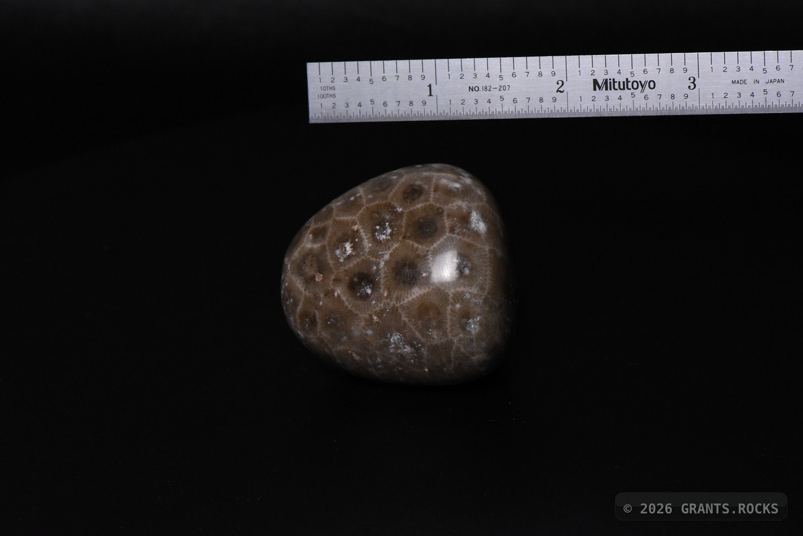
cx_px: 402
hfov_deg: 19.4
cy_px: 268
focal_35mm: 105
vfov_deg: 13.1
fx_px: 2343
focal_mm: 105
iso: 5000
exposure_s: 1/60
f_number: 14
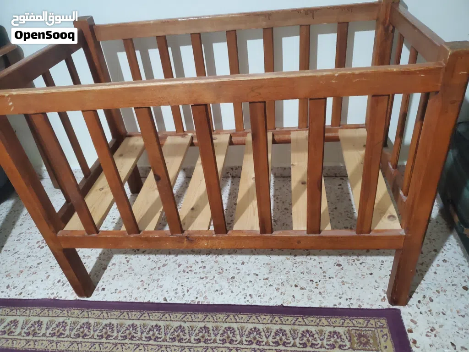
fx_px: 352
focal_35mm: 26
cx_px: 234
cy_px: 176
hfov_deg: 67.3
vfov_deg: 53.1
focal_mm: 4.3
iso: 800
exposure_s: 1/50
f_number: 1.5
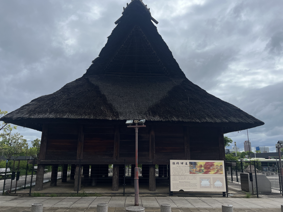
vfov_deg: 51.4
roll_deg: -0.3
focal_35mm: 27
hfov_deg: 65.3
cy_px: 106
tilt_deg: +13.4
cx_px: 146
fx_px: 221
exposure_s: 1/6897
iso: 50
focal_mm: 5.1
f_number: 1.6
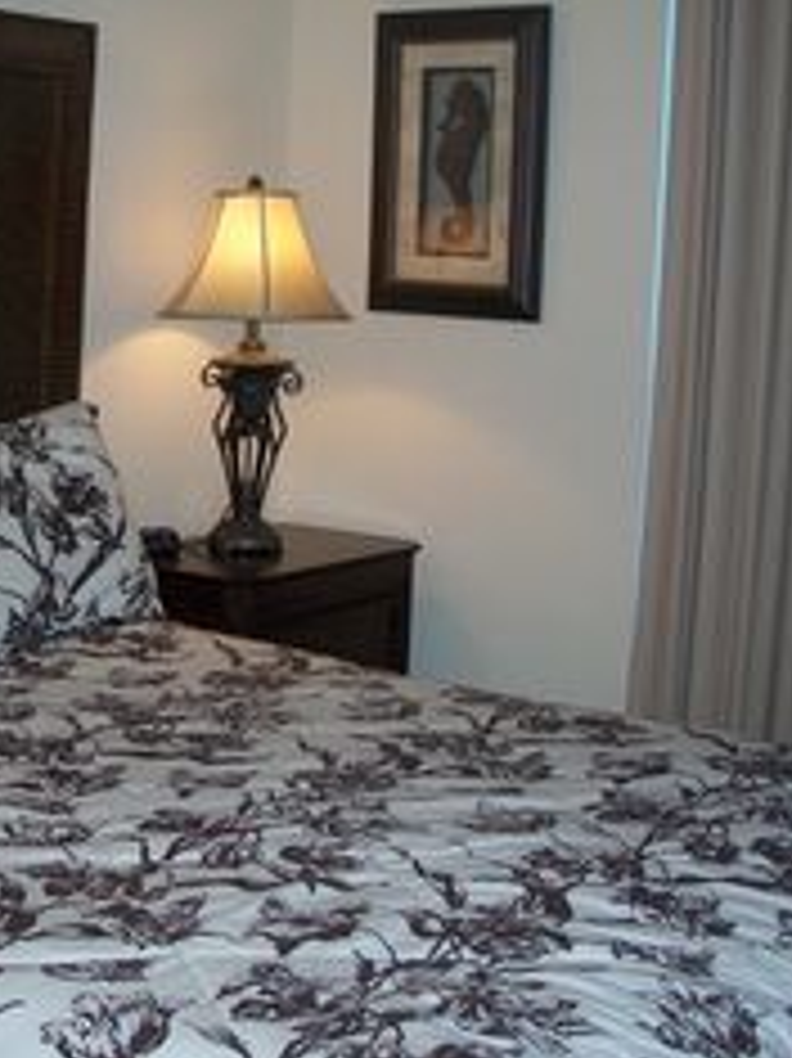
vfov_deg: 33.2
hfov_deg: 24.8
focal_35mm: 58
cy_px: 464
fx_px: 1771
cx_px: 148
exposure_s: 1/60
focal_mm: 7.8
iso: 80
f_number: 2.8
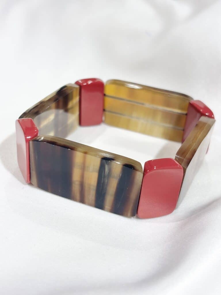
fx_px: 443
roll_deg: +1.7
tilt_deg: -27.7
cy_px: 148
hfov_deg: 28.0
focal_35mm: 52
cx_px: 110
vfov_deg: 36.8
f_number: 1.6
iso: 32
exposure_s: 1/144
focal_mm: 5.96
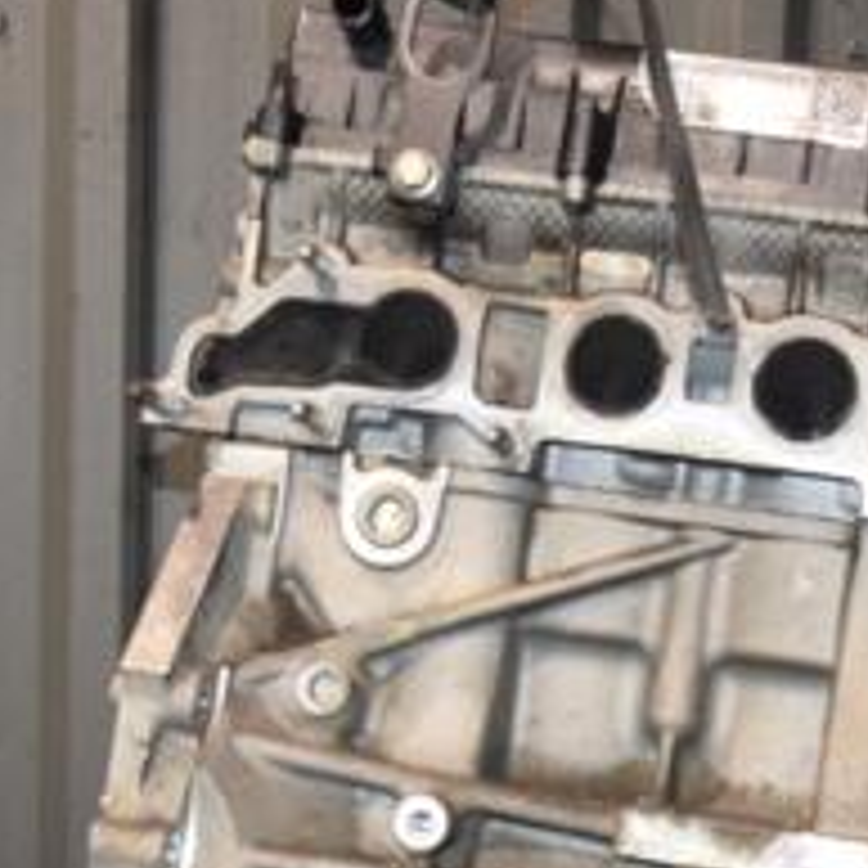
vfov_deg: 18.1
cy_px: 724
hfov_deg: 18.2
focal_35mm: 95
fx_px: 2695
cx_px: 657
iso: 800
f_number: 5
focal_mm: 24
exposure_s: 1/60
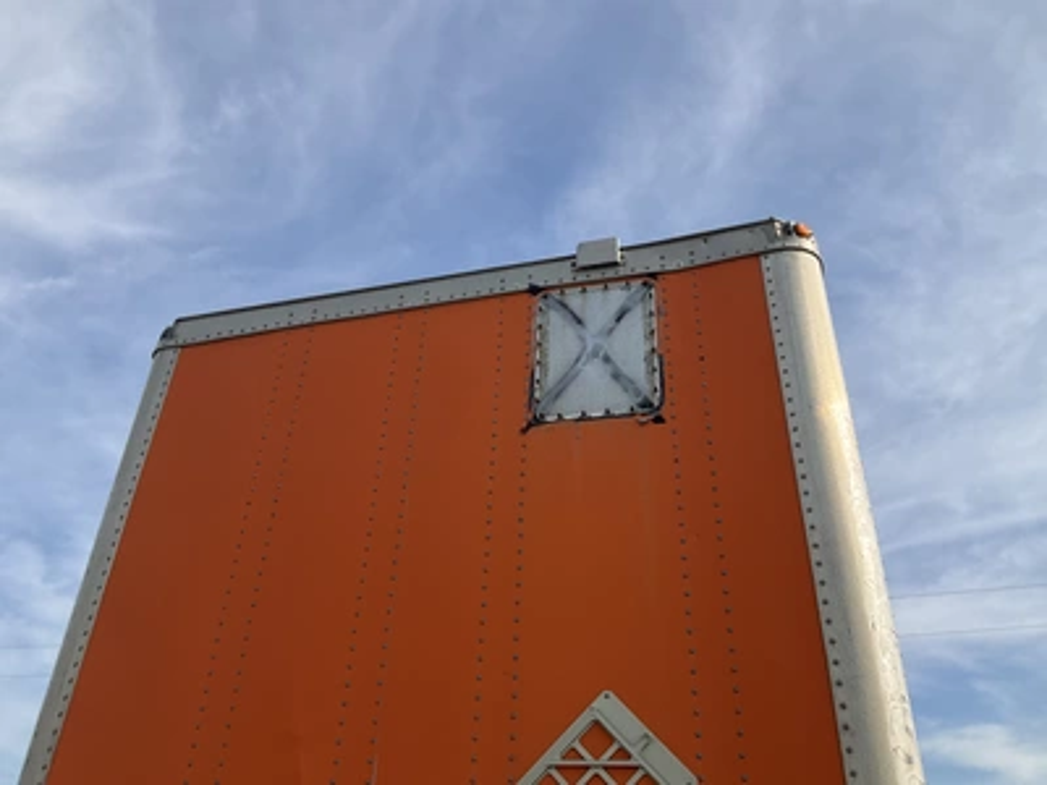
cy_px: 392
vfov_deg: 48.2
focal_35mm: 29
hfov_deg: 61.7
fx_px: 877
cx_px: 524
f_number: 1.8
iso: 25
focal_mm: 3
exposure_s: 1/1848
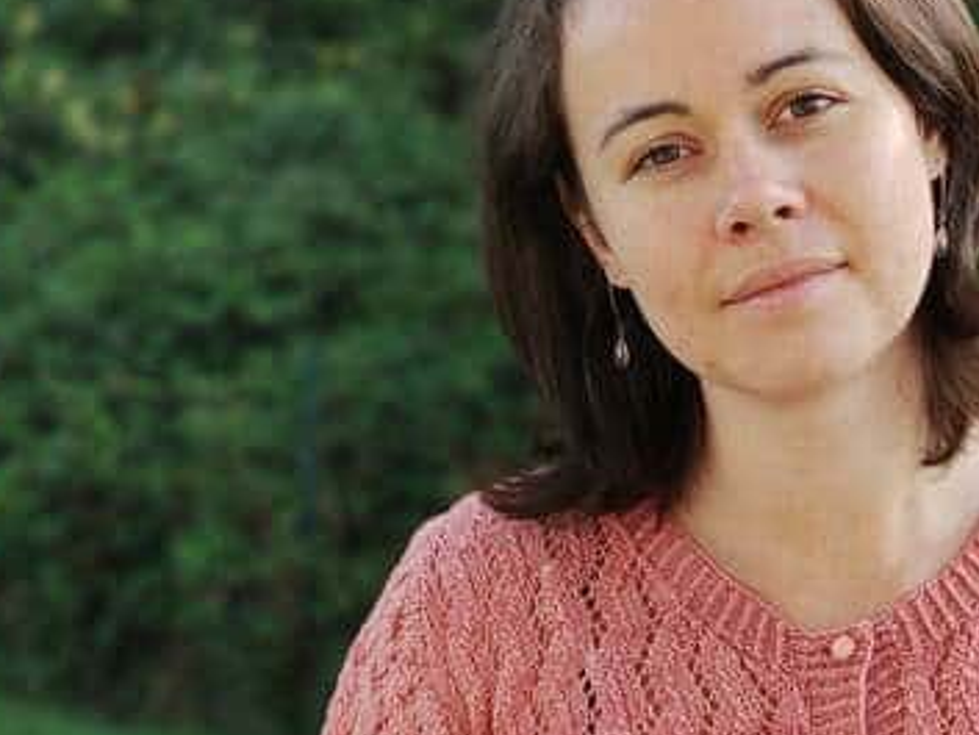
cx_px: 738
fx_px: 3310
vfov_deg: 12.5
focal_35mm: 117
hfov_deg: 16.7
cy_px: 763
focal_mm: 8.16
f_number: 2
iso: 100
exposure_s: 1/164
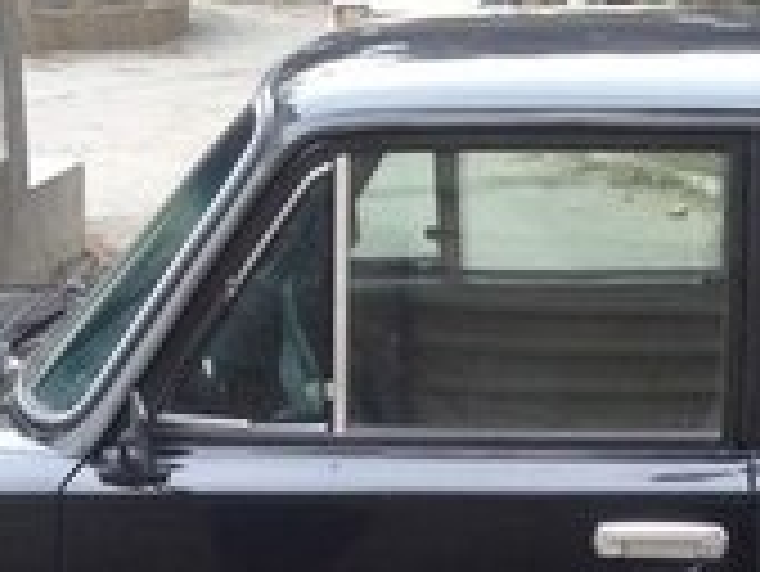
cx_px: 760
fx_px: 2834
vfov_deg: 11.2
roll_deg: -1.4
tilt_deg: -18.9
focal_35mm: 129
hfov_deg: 15.0
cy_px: 750
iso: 50
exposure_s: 1/60
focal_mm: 4.12
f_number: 2.4
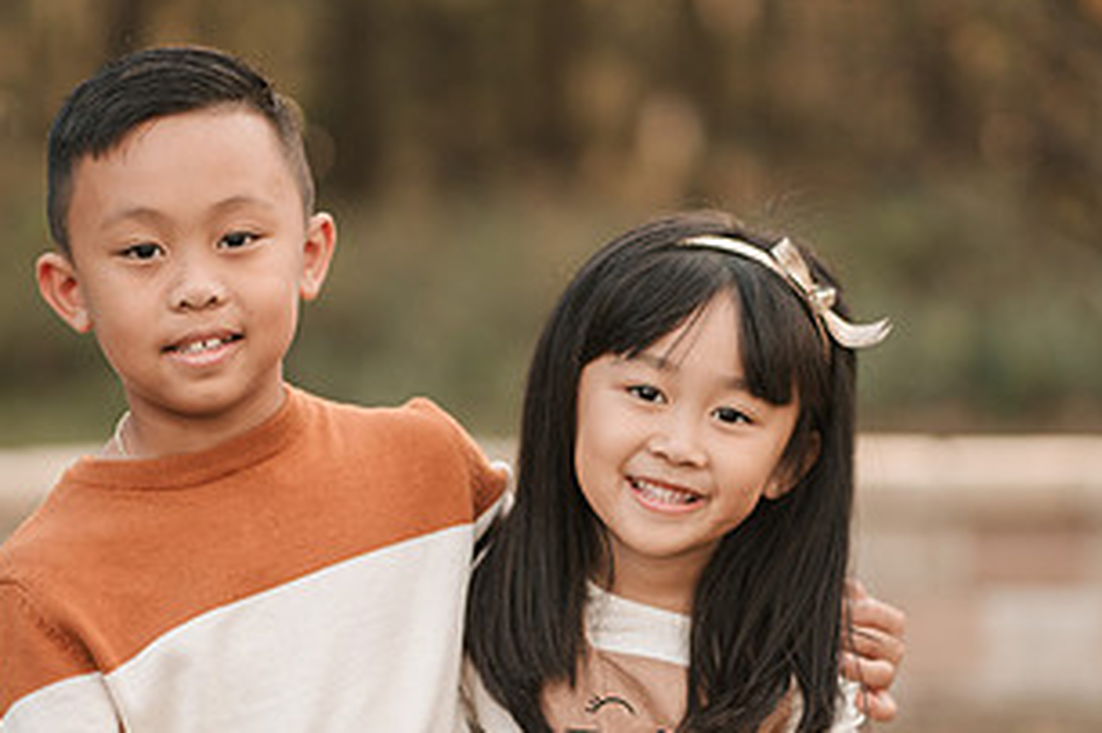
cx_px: 492
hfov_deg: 12.5
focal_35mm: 164
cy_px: 518
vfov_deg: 8.4
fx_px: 5017
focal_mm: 85
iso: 160
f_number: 2
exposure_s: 1/500
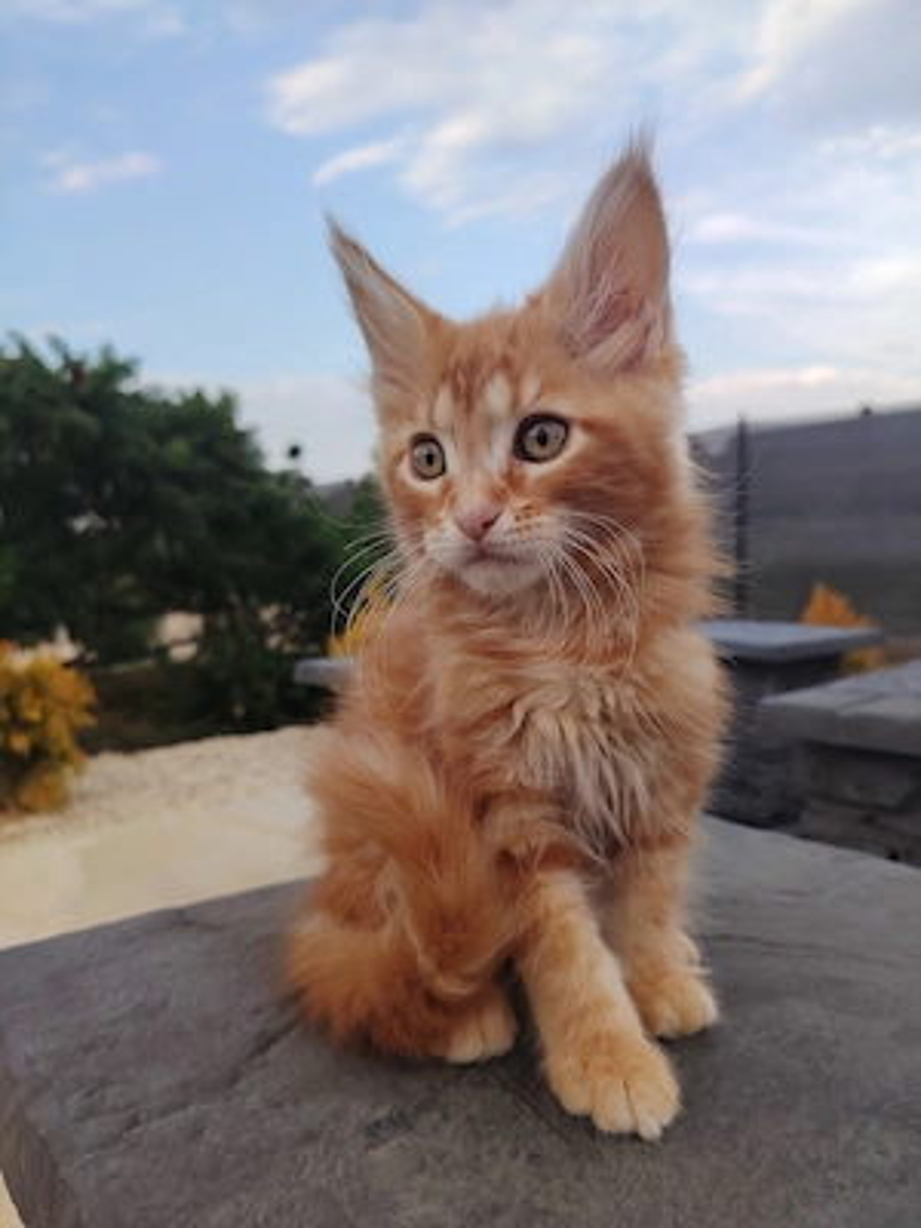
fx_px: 851
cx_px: 460
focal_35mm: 24
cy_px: 614
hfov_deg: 56.8
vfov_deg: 71.6
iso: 100
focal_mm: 5.25
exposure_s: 1/180
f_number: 1.75
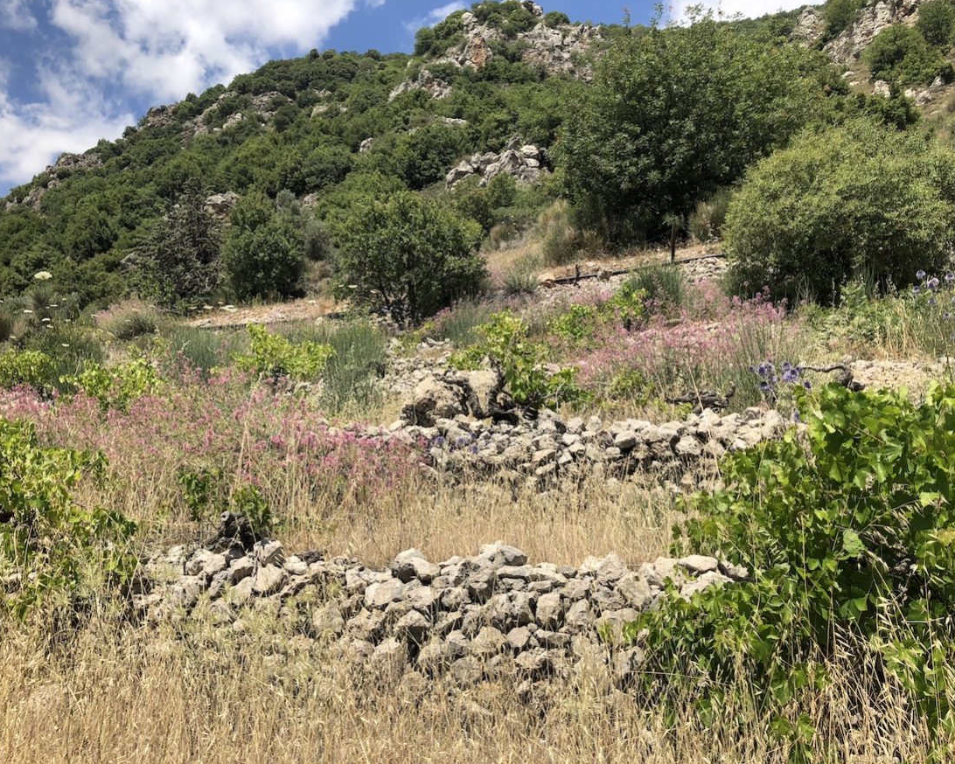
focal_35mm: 30
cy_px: 389
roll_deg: +0.5
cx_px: 452
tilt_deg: +8.4
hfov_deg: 58.7
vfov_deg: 48.5
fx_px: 848
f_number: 1.8
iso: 20
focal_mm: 3.99
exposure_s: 1/1845
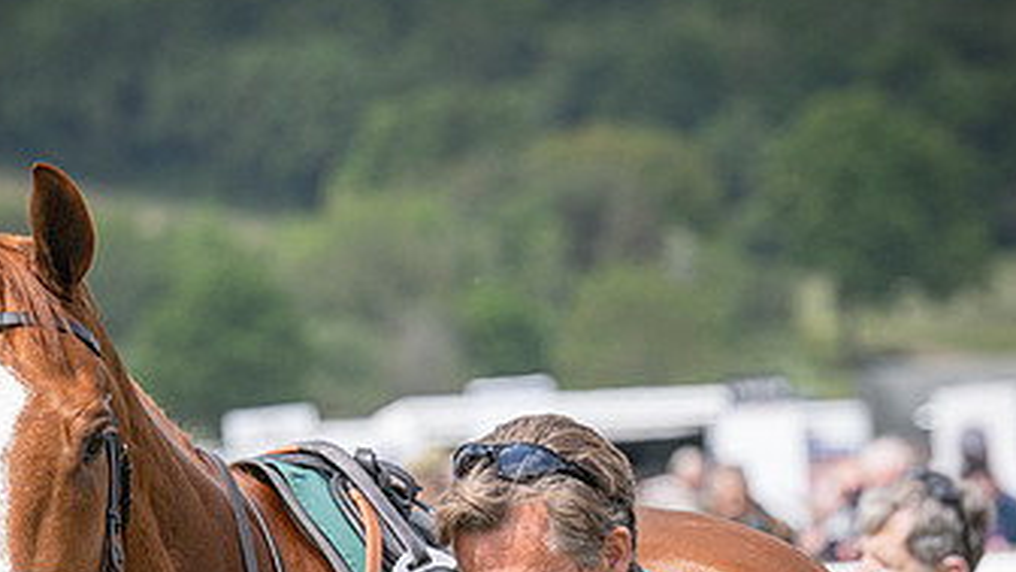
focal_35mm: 358
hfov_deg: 6.0
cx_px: 212
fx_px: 9645
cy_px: 636
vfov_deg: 3.4
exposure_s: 1/2500
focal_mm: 170
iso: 400
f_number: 5
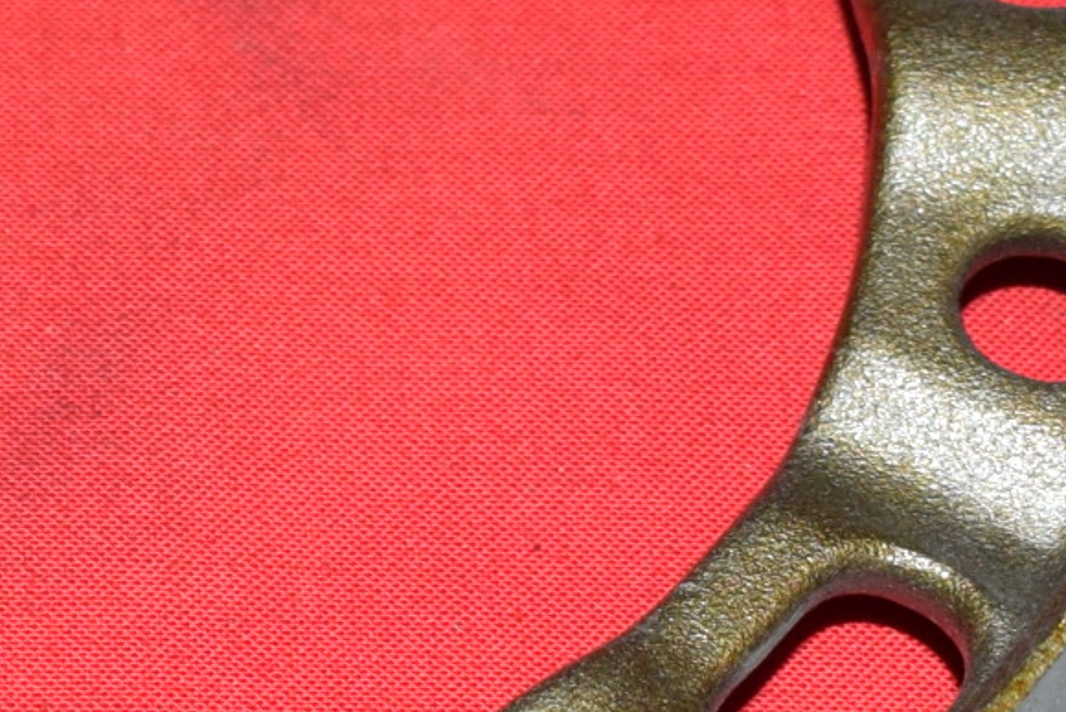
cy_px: 307
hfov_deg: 10.5
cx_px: -86
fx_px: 5733
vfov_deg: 7.1
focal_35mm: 194
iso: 640
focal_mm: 25
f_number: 5
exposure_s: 1/125
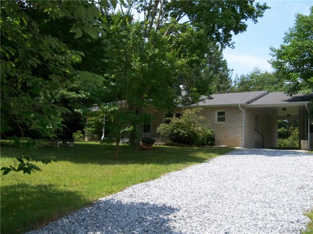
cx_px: 156
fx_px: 380
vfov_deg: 34.3
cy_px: 117
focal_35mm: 42
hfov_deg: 44.8
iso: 64
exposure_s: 1/400
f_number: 3.7
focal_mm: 7.5
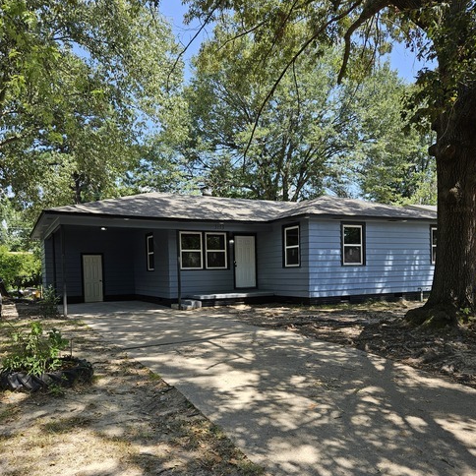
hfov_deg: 57.3
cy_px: 285
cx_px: 244
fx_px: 436
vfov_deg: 56.9
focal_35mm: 28
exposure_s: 1/471
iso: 25
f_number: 1.8
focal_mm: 5.4
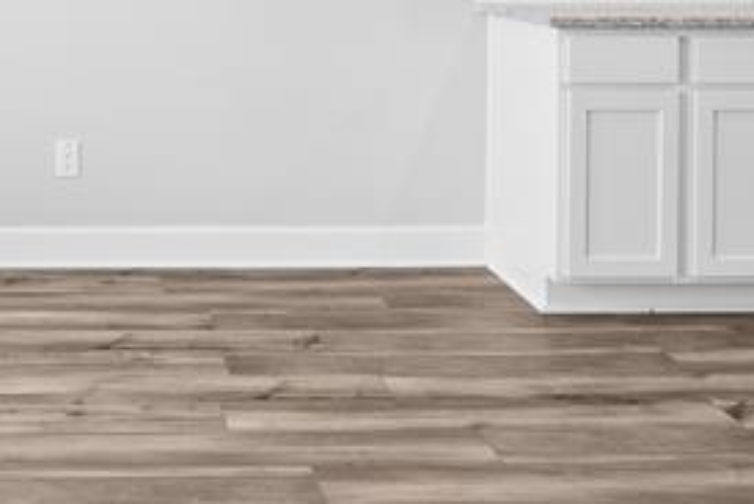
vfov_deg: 22.8
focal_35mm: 56
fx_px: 1173
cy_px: -52
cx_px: 110
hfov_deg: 34.1
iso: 320
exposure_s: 1
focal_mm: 15
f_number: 10
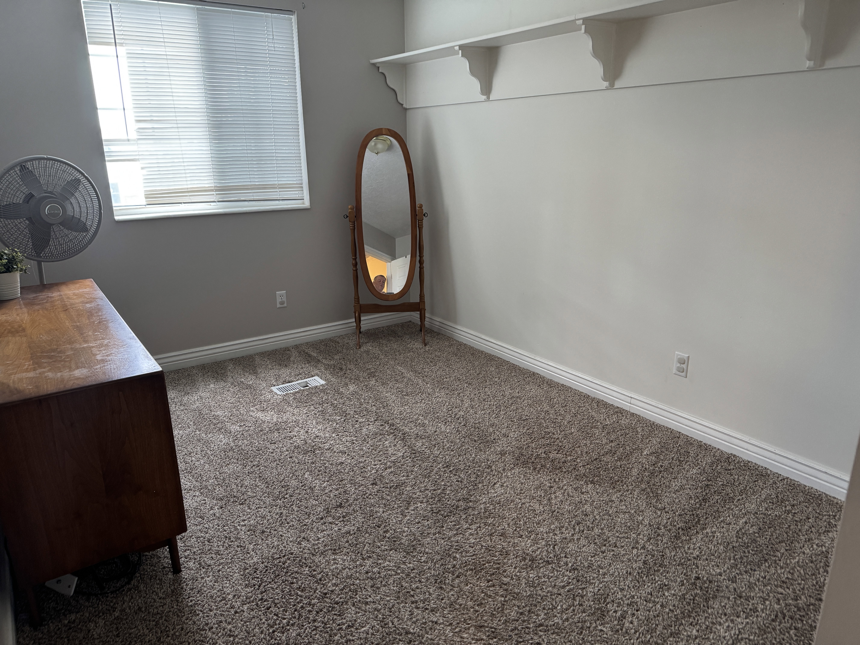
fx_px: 596
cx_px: 430
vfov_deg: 56.8
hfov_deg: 71.6
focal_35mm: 24
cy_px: 322
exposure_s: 1/60
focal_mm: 6.76
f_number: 1.78
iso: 320
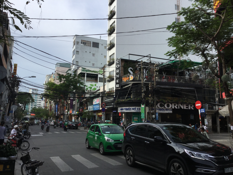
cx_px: 116
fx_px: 209
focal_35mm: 31
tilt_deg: +10.0
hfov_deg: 58.4
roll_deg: -2.4
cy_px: 88
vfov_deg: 45.4
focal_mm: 3.3
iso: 25
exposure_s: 1/815
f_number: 2.4
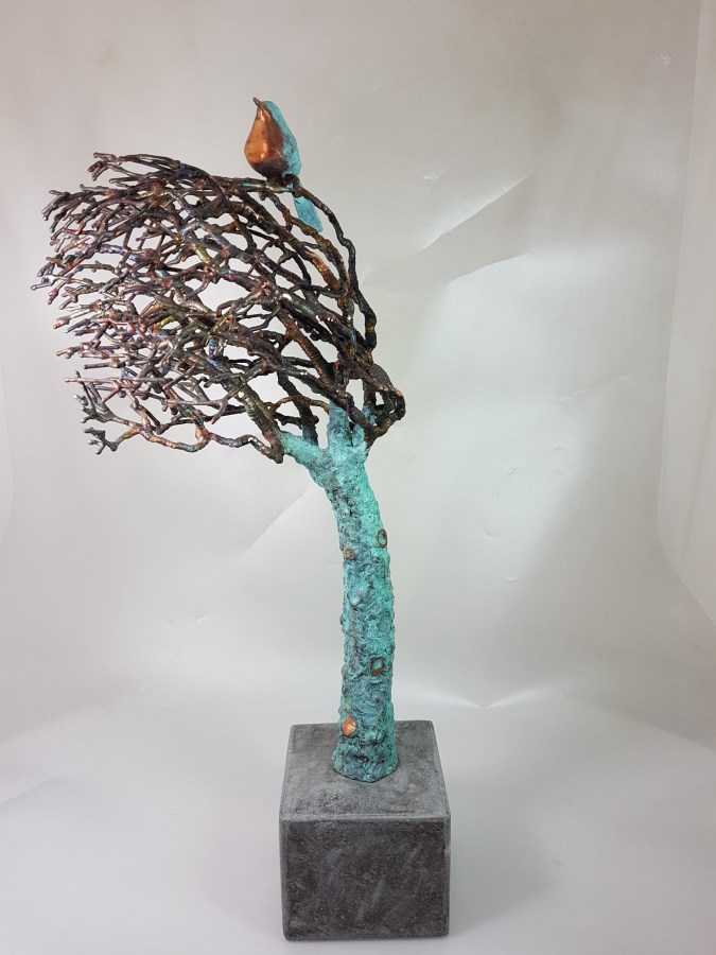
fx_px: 717
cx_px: 358
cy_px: 478
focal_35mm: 26
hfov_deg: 53.1
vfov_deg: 67.3
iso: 40
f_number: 1.7
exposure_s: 1/120
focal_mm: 4.2
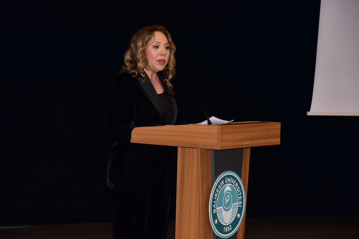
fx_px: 1047
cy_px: 120
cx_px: 180
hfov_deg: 19.5
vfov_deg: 13.0
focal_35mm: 105
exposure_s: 1/200
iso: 3200
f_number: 7.1
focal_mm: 105
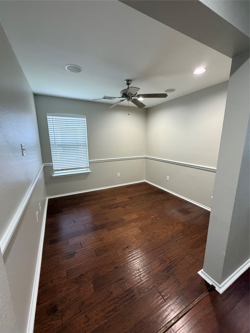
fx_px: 135
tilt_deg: -11.6
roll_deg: +0.3
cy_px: 166
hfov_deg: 85.7
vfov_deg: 102.1
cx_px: 125
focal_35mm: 14
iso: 500
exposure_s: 1/60
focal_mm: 2.22
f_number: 2.2
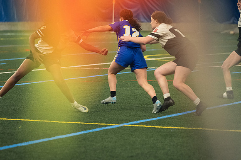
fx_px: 1351
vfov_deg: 6.8
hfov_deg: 10.2
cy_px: 80
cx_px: 120
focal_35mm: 202
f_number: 2.8
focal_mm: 135
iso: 6400
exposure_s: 1/500
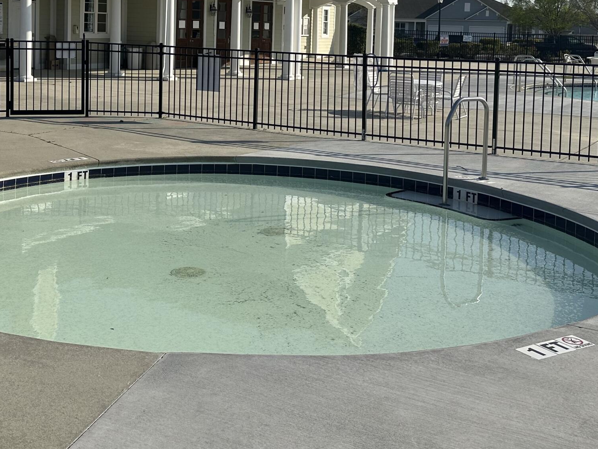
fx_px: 829
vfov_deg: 29.3
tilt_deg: -3.2
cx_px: 237
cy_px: 68
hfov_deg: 39.5
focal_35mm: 48
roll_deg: -1.5
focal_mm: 6.86
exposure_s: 1/7576
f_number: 1.78
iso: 80
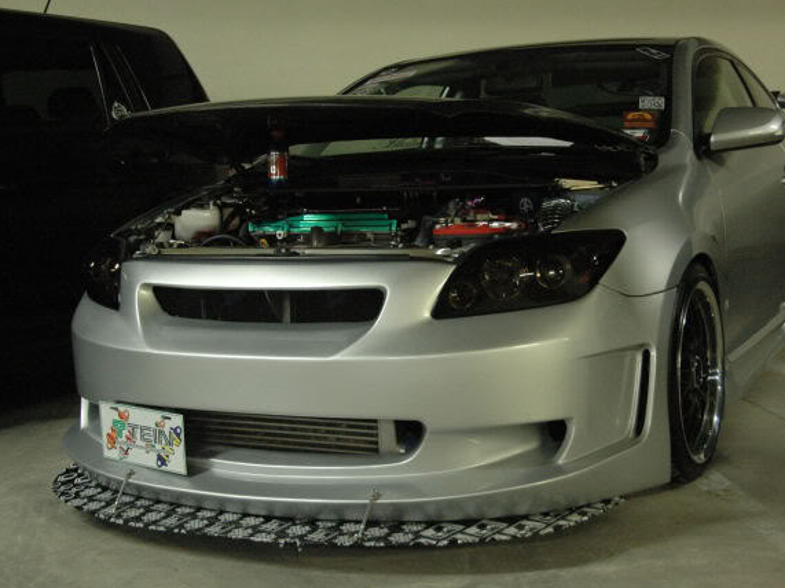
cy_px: 316
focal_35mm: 51
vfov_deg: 28.5
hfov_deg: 37.5
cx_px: 433
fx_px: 1156
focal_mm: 28
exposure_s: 1/20
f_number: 4
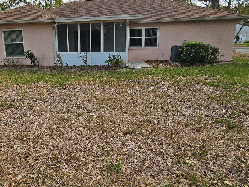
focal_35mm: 23
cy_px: 79
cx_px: 88
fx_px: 165
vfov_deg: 58.6
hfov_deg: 72.2
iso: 50
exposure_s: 1/1142
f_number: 2.2
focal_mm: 2.2
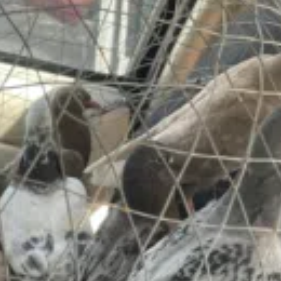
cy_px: 359
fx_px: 625
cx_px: -26
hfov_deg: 23.8
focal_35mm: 68
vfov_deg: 22.8
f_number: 1.6
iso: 125
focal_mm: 5.1
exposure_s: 1/88
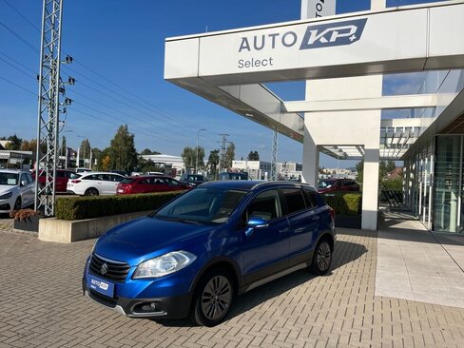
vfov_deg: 53.1
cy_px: 174
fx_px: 349
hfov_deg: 67.3
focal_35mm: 26
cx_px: 232
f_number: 1.6
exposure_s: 1/5848
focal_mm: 5.1
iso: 50
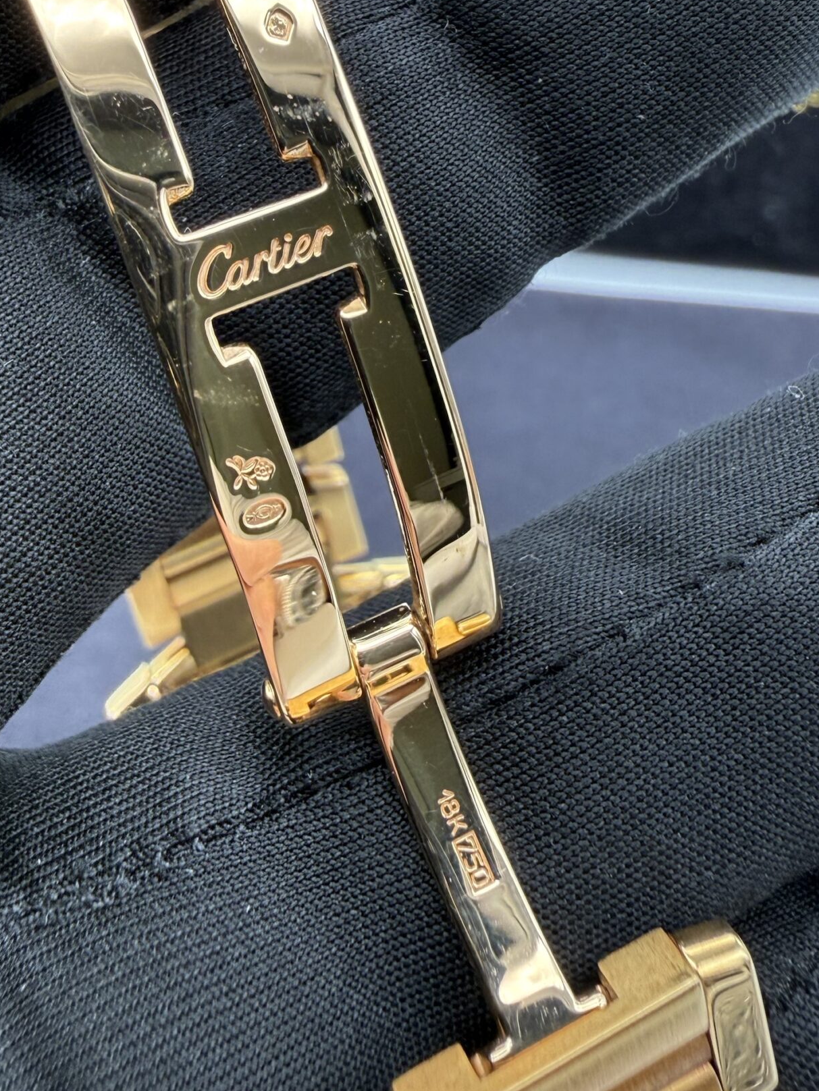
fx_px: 1199
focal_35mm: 38
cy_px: 304
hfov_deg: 37.7
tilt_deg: -43.2
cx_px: 354
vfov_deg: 47.5
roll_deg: +0.0
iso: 80
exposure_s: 1/99
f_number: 2.2
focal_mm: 2.22
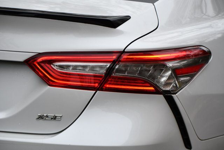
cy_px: 75
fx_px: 977
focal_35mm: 157
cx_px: 112
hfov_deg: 13.1
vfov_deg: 8.7
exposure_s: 1/250
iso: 200
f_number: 5.6
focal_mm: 105
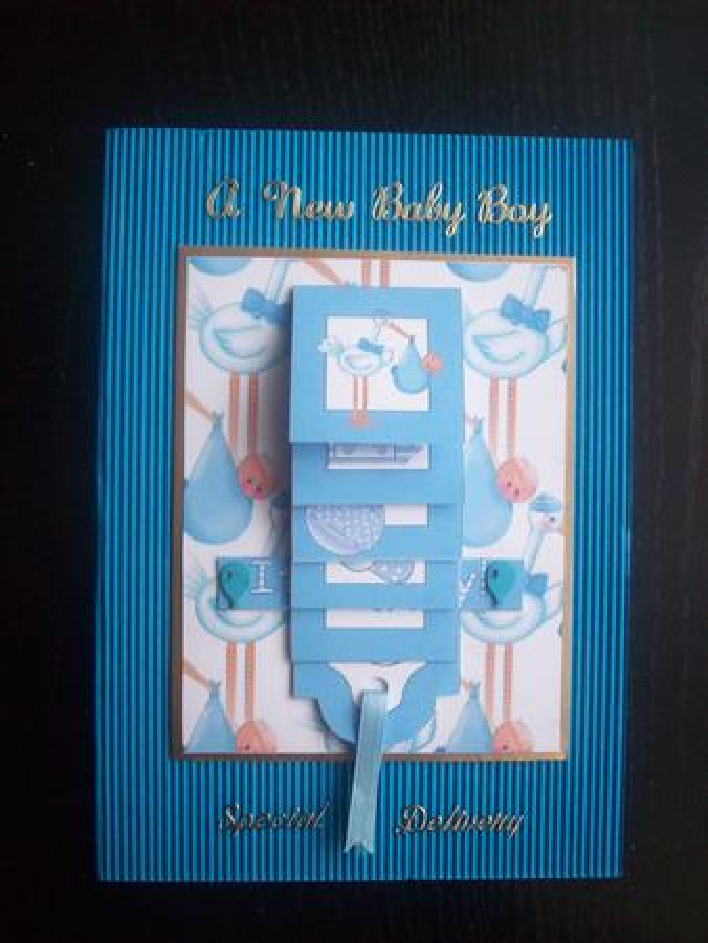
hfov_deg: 38.7
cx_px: 354
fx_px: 1008
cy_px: 472
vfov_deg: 50.1
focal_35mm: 37
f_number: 2.8
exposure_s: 1/48.7
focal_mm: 6.2
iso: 160
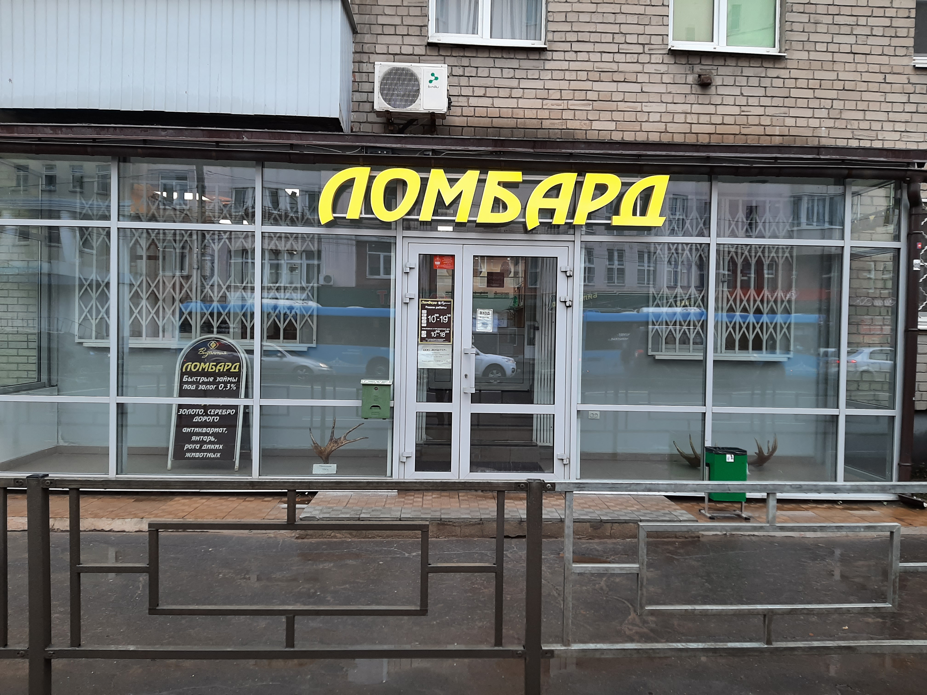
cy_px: 348
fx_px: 696
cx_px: 464
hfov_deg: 67.3
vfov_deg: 53.1
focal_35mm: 26
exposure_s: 1/100
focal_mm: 3.93
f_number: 1.7
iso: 40
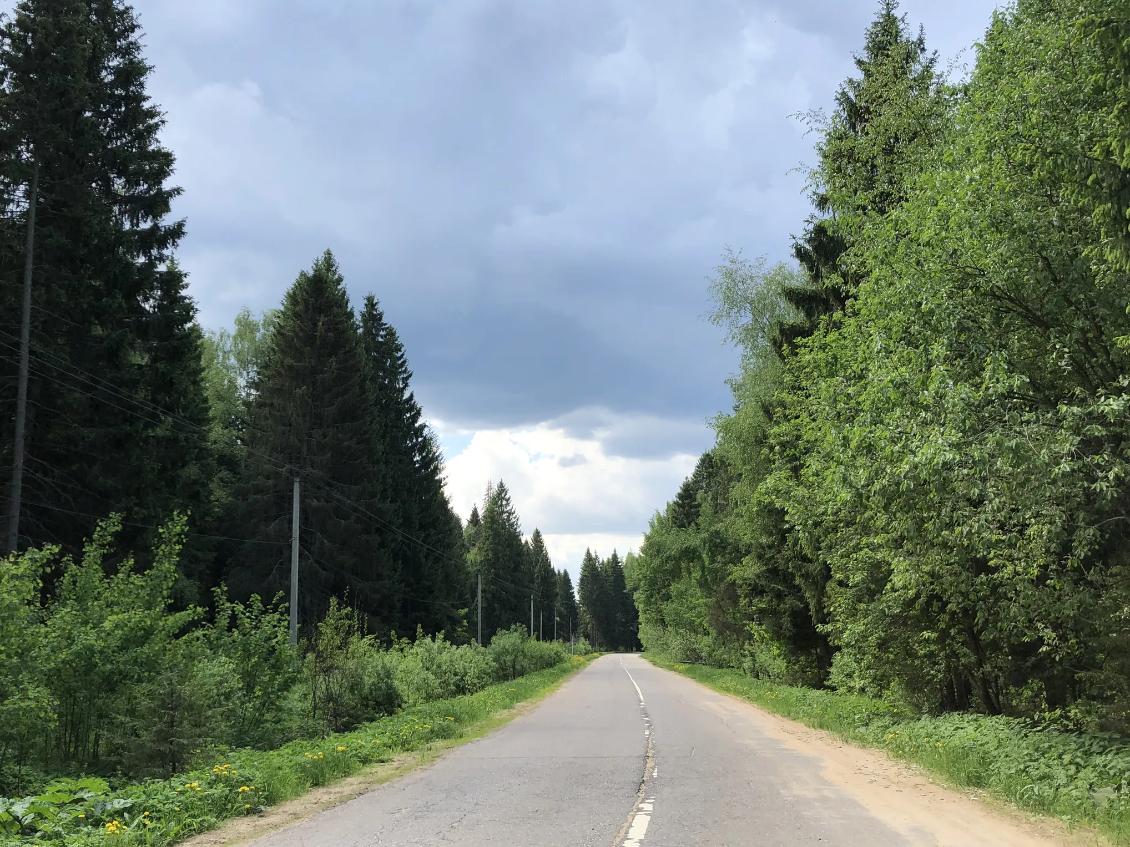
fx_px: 1077
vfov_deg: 42.9
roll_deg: +1.8
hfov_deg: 55.2
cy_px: 410
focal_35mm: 33
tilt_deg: +8.4
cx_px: 487
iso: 20
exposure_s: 1/1043
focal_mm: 4
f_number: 1.8
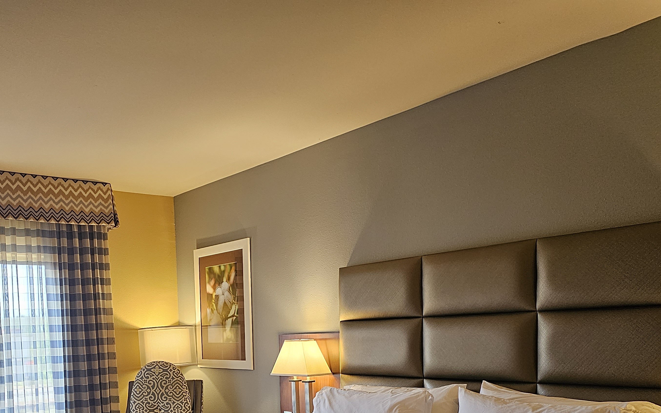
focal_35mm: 36
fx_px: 649
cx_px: 226
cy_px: 365
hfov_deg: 53.1
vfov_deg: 33.6
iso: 320
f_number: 1.7
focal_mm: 6.3
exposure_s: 1/120
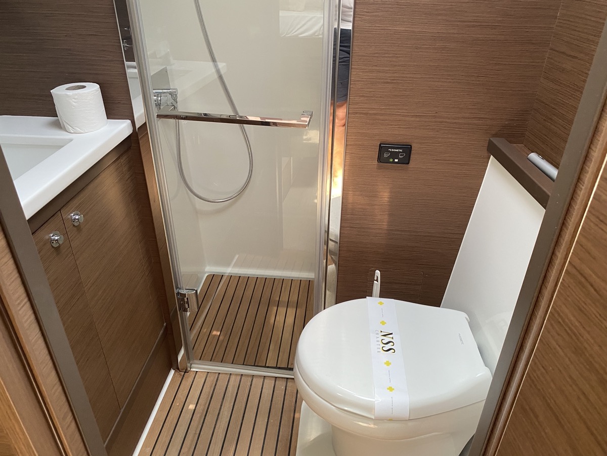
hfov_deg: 67.3
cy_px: 228
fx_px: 456
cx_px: 304
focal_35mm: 26
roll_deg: -1.4
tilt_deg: -30.3
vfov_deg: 53.1
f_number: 1.8
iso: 250
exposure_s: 1/60
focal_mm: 4.25
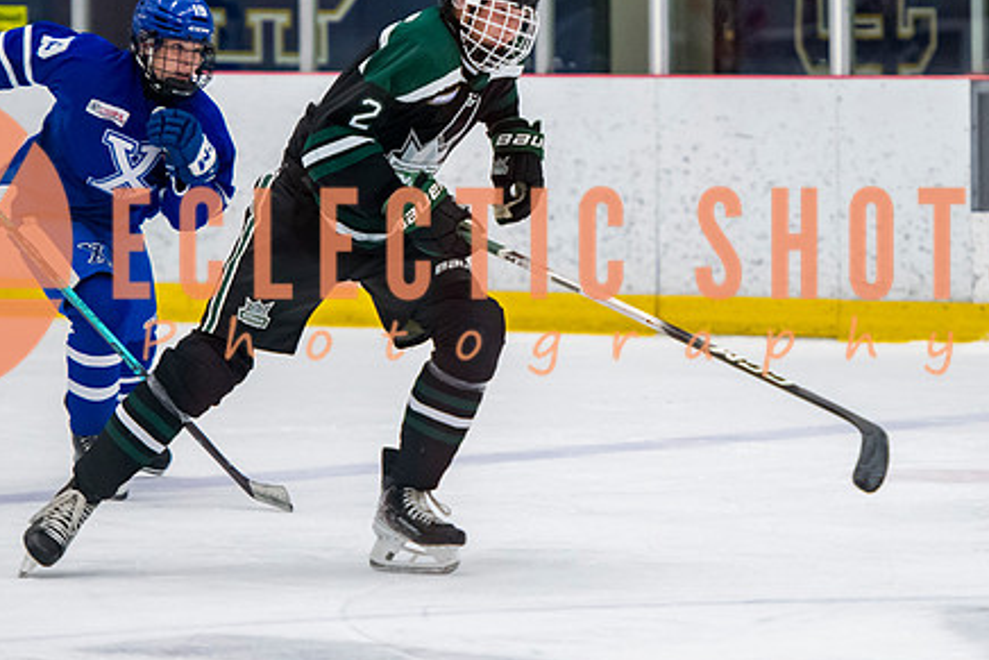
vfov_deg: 4.2
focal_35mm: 324
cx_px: 659
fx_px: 8903
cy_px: 265
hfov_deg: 6.4
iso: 2000
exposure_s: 1/640
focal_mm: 160
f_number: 3.2
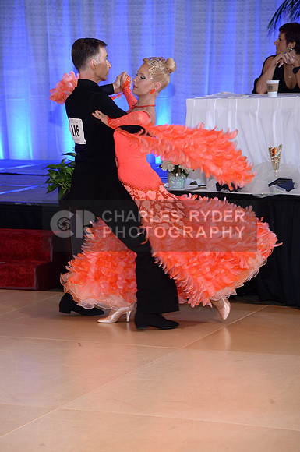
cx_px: 150
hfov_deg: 11.4
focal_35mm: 120
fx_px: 1504
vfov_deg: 17.1
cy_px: 226
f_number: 5.6
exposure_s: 1/250
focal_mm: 120
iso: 1250
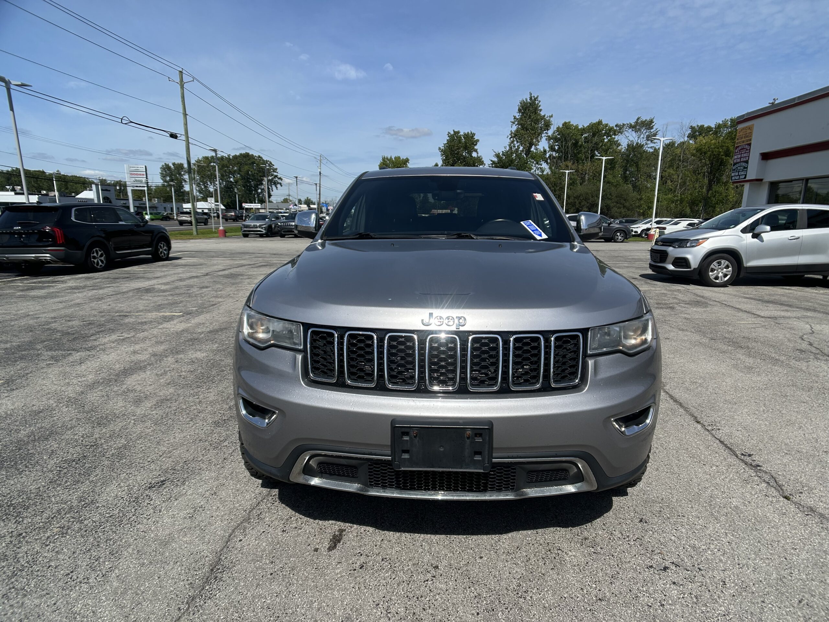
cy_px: 311
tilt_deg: -12.3
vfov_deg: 53.1
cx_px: 414
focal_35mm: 26
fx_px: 623
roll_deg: -0.8
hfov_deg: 67.3
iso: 50
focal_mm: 5.7
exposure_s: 1/5076
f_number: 1.5
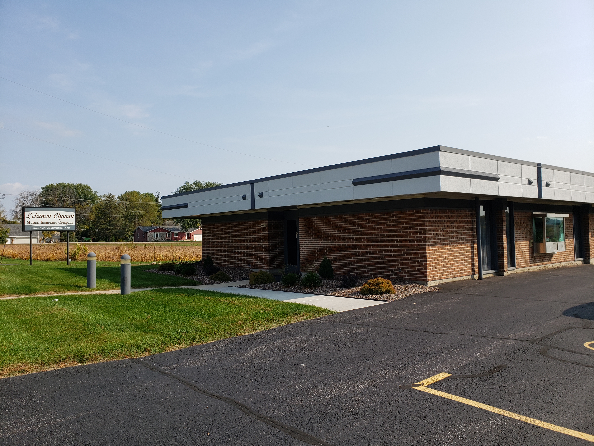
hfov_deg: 67.3
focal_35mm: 26
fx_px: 446
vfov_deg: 53.1
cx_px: 297
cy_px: 223
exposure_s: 1/1312
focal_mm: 4.3
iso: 50
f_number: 2.4
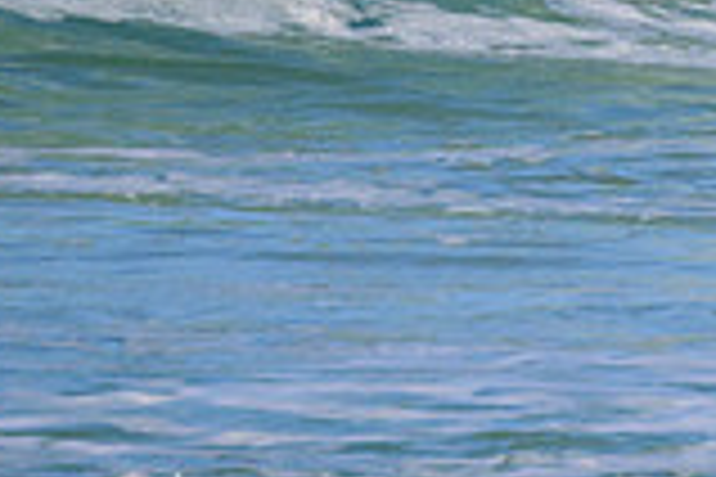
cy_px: -115
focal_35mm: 2922
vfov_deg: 0.5
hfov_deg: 0.7
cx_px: 806
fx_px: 58111
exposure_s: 1/2000
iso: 1250
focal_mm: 800
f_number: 11
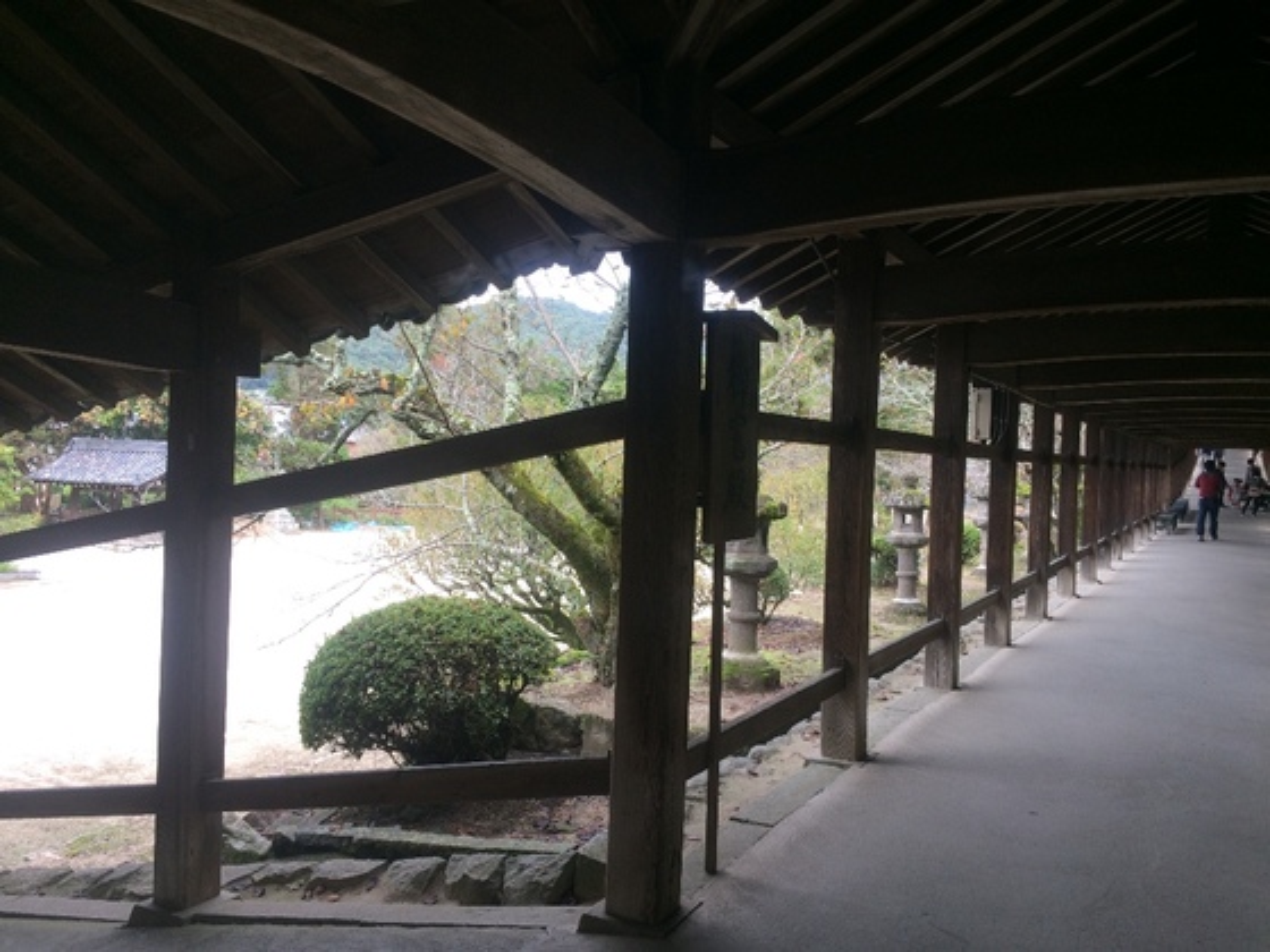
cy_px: 476
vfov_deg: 48.2
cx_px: 635
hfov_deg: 61.7
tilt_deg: -1.3
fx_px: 1064
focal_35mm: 29
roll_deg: -1.5
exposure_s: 1/150
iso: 32
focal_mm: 4.15
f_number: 2.2
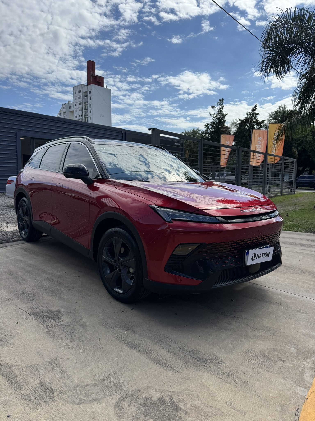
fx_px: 291
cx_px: 158
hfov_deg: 56.8
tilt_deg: -6.0
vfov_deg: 71.6
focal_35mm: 24
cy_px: 210
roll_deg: +1.3
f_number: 1.78
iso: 80
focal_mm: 6.76
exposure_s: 1/5814
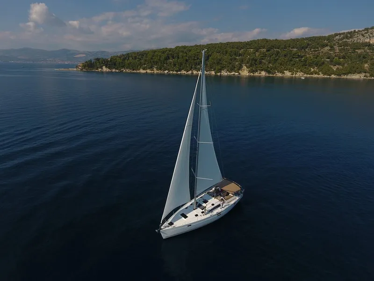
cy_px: 140
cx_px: 187
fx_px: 216
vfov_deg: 66.0
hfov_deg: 81.7
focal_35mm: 20
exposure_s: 1/1890
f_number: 2.8
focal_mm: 3.61
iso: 100
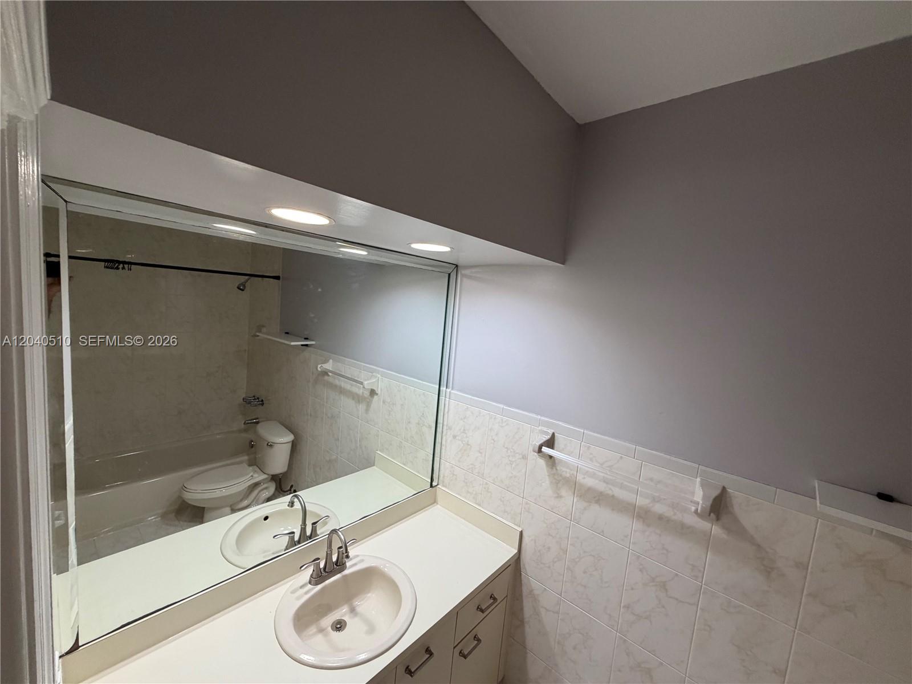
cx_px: 456
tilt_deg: -6.1
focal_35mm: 14
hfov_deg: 102.1
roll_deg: -5.4
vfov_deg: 85.7
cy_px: 342
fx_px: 369
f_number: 2.2
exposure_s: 1/120
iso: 250
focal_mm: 2.22
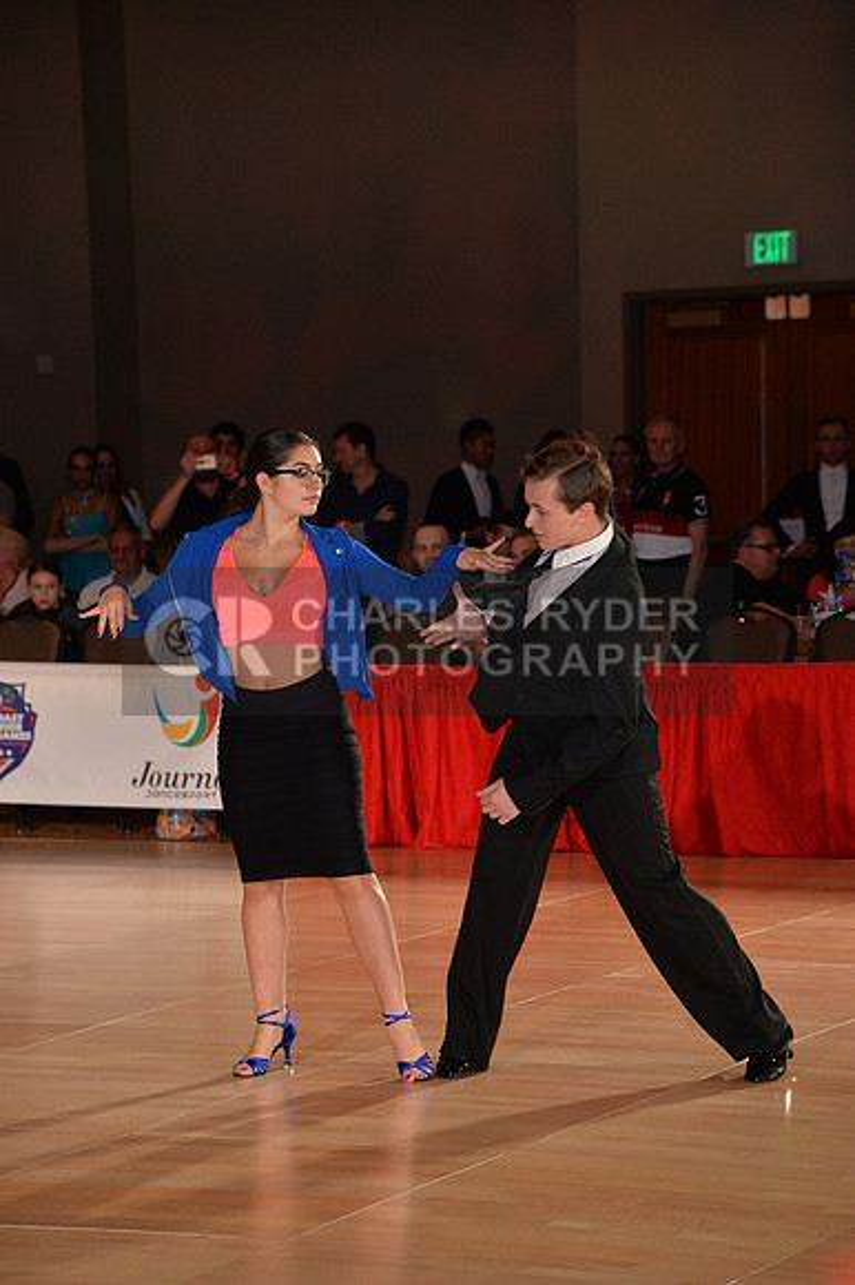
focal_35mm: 105
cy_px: 642
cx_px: 428
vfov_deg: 19.5
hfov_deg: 13.0
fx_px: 3745
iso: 1600
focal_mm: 105
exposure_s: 1/200
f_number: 5
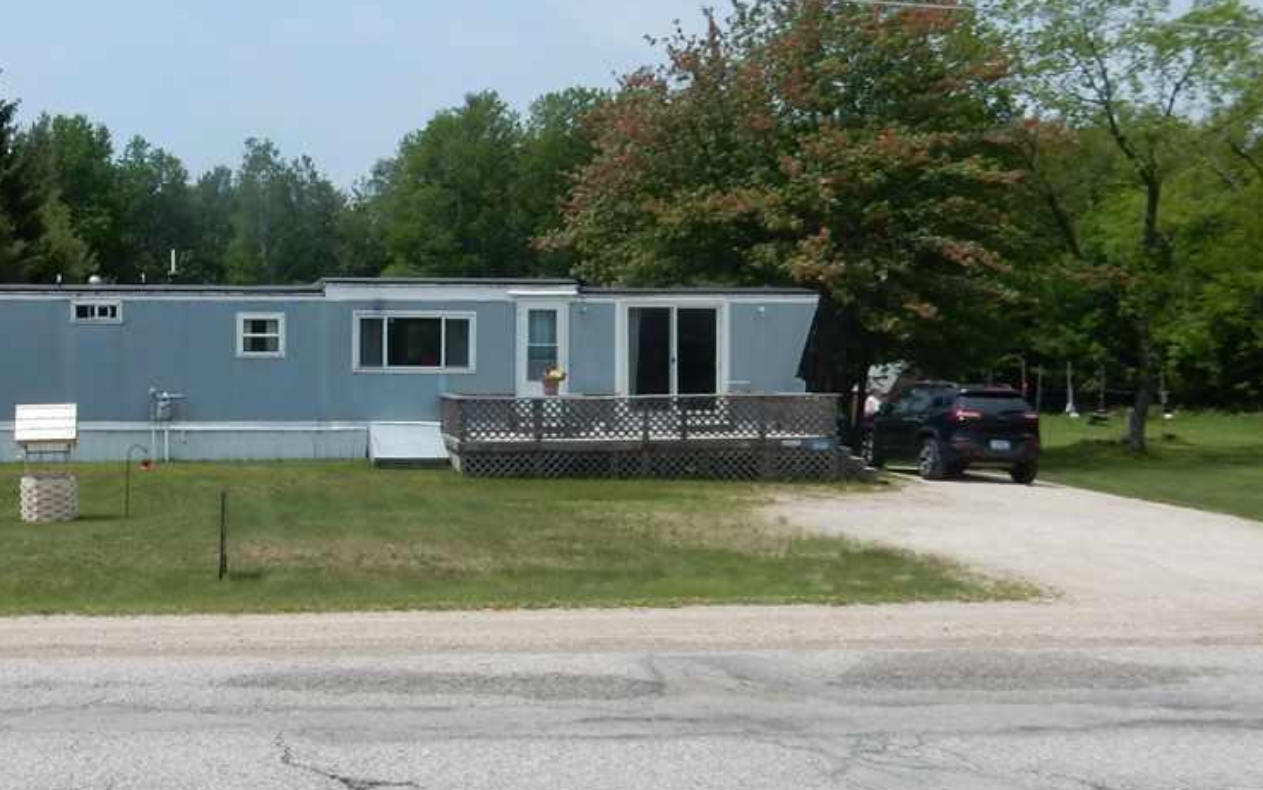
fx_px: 1584
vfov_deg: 28.0
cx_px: 353
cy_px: 375
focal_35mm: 46
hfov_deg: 42.4
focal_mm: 4.5
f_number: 3.7
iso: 125
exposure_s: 1/2000
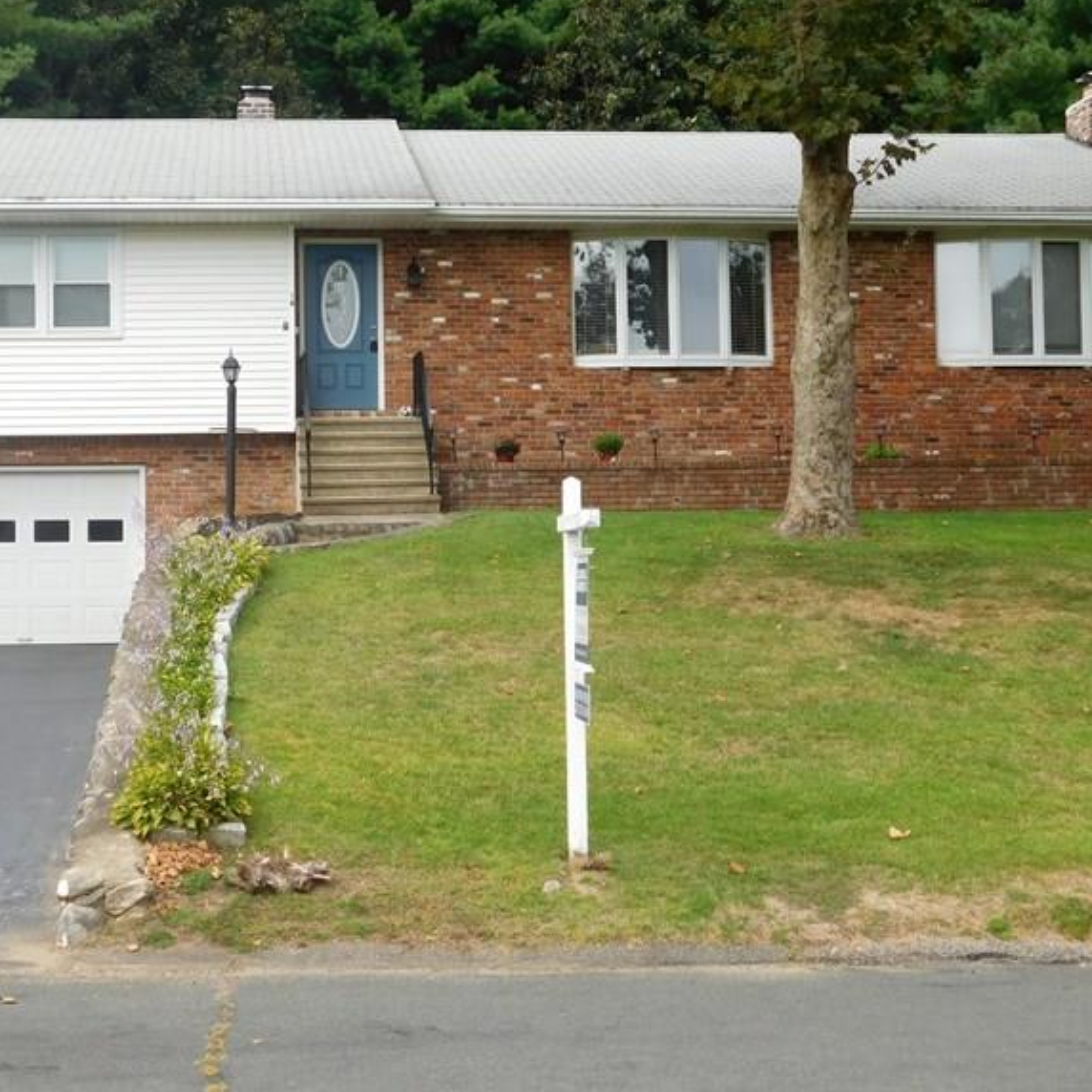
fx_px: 2034
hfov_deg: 29.9
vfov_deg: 30.0
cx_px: 391
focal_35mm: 57
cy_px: 496
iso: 125
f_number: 3.5
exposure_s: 1/400
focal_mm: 6.3
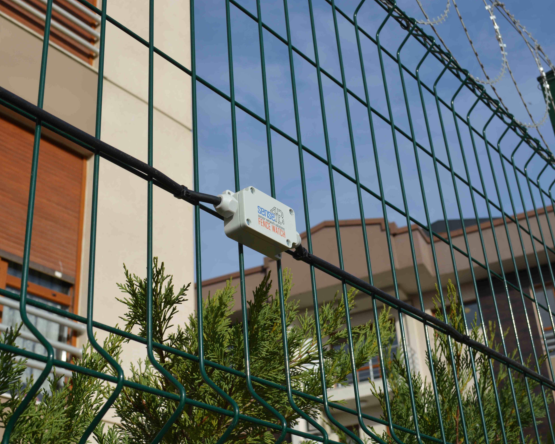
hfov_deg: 36.6
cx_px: 257
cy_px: 223
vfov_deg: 29.7
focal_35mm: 51
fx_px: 838
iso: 100
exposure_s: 1/320
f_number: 9
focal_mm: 30
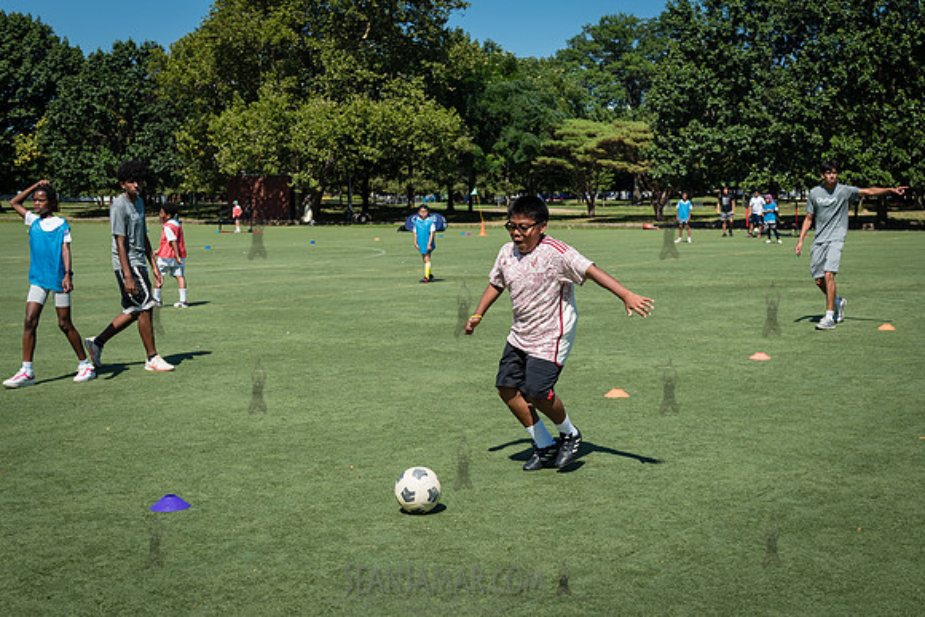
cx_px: 546
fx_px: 1282
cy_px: 312
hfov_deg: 39.5
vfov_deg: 27.1
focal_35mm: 50
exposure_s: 1/1600
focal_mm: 38
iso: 200
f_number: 4
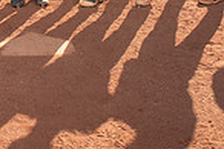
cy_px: -122
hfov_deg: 20.4
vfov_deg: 12.6
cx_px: 18
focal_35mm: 98
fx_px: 609
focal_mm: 24
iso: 200
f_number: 8
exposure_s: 1/250
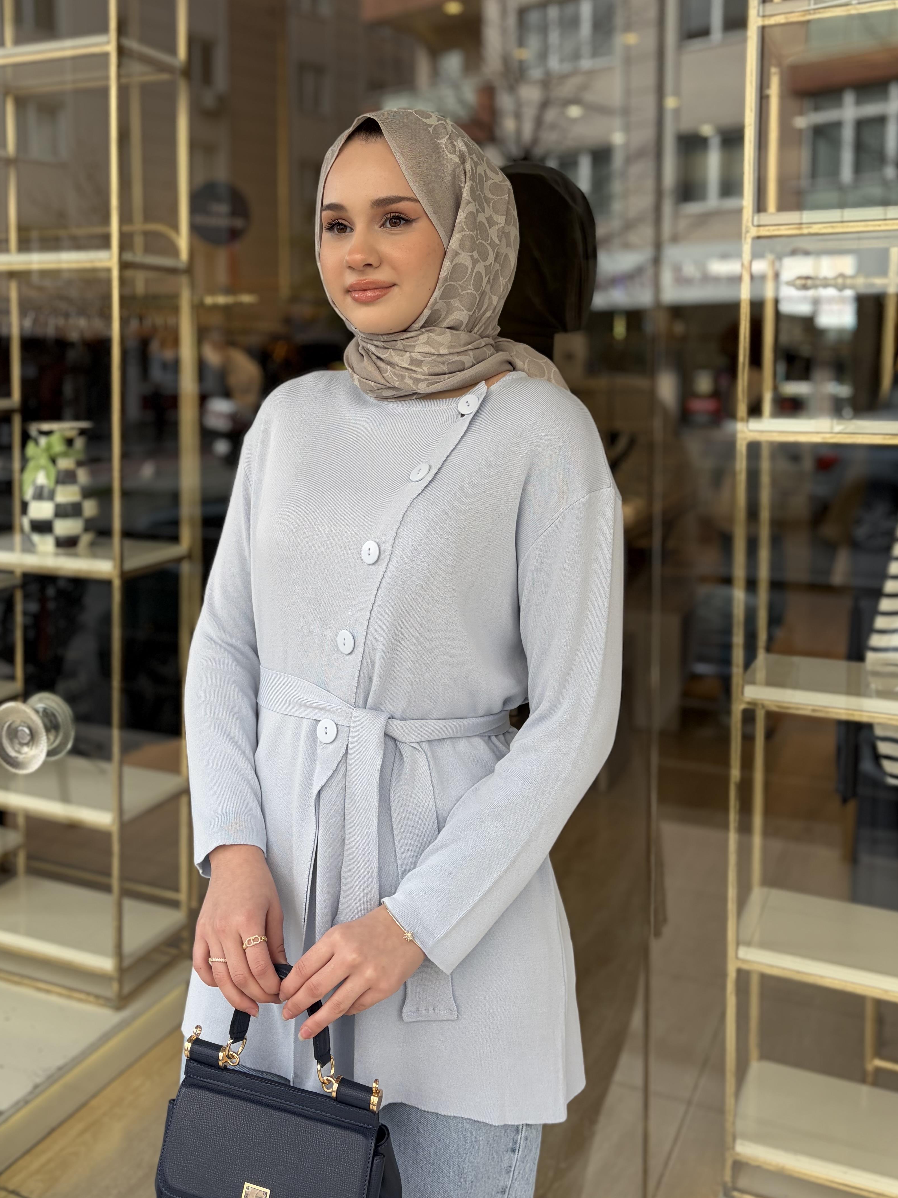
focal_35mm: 35
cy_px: 444
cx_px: 367
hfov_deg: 40.5
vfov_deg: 52.0
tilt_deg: -3.9
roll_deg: +0.5
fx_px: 1211
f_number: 1.6
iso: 50
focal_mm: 5.96
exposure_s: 1/453
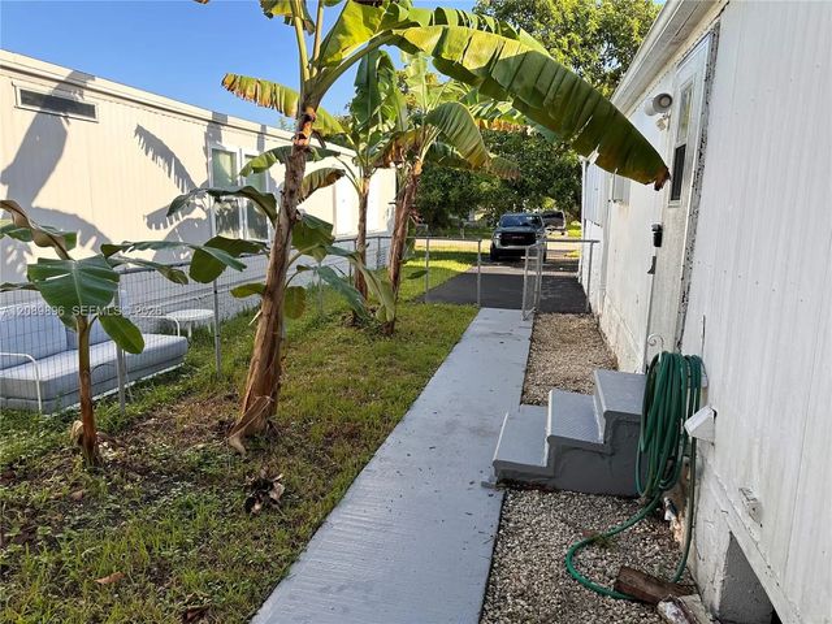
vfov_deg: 56.8
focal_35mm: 24
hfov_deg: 71.6
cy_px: 312
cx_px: 416
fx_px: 577
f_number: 1.78
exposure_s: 1/803
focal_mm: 6.86
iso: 80
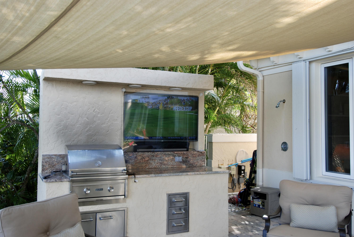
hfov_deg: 53.1
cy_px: 118
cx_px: 177
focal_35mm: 36
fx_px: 354
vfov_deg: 37.0
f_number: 5.6
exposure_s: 1/125
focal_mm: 24
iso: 200
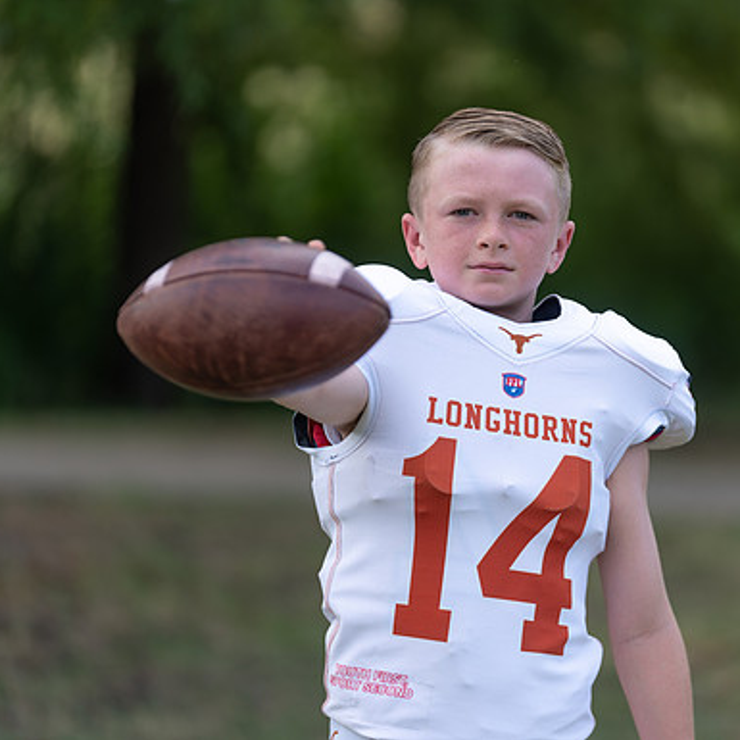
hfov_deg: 8.2
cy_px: 370
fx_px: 5176
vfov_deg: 8.2
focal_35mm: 214
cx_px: 484
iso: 100
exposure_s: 1/400
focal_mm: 167
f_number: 2.8
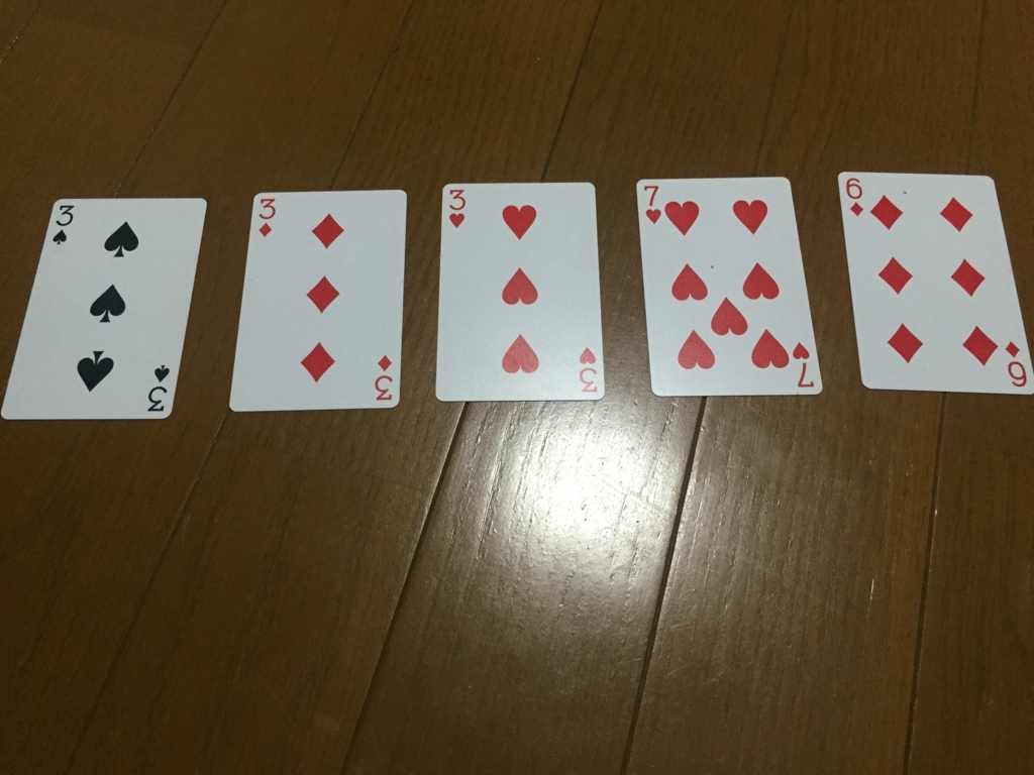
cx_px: 517
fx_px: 866
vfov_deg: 48.2
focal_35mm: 29
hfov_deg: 61.7
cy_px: 388
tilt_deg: -67.2
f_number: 2.2
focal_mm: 4.15
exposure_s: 1/30
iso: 200
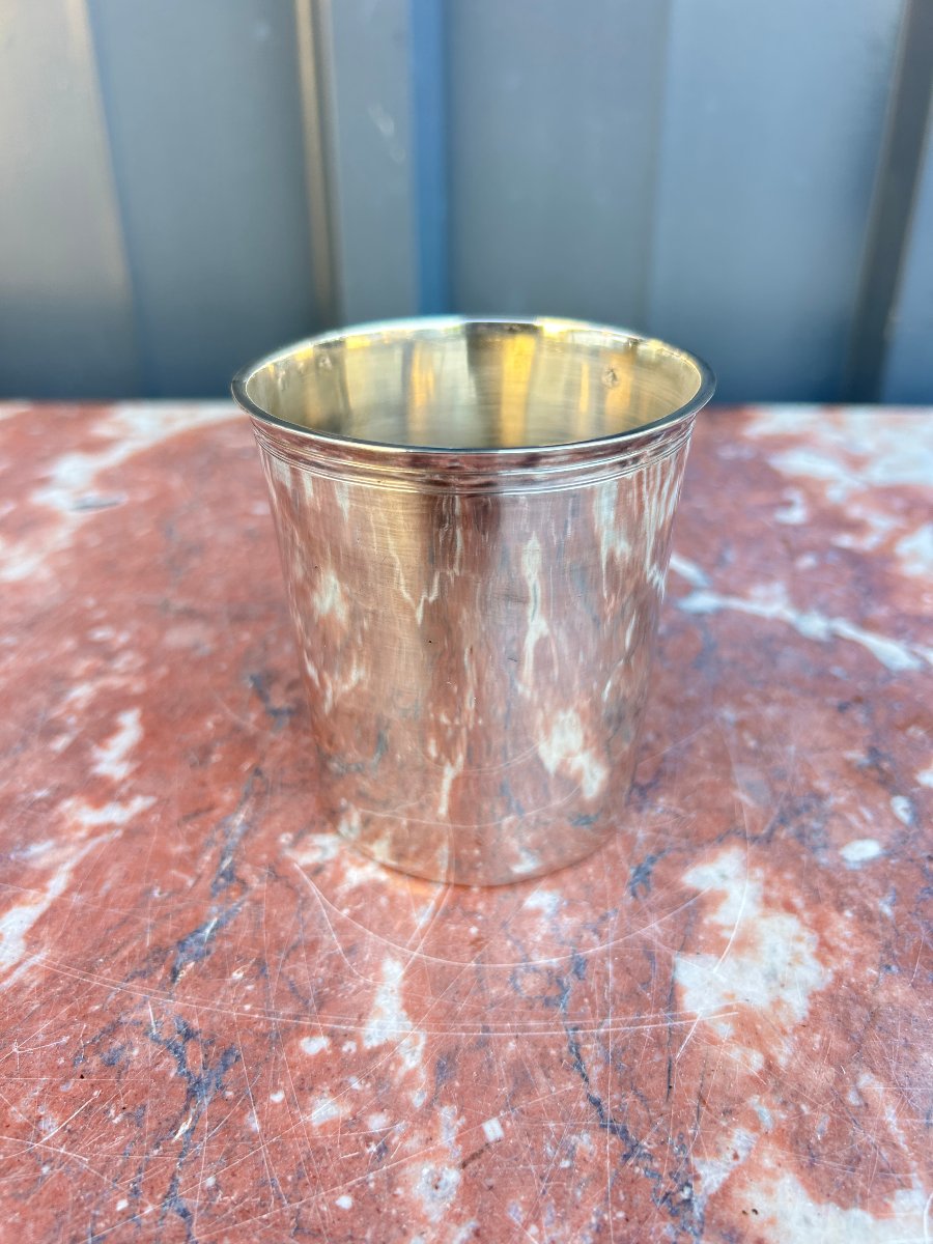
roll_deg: -1.7
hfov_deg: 53.1
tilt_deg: -30.5
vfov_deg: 67.3
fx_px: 934
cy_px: 622
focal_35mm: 26
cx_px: 466
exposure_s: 1/173
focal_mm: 5.7
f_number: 1.5
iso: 50
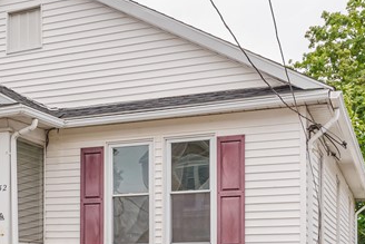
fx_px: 771
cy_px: 302
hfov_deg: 24.7
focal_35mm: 76
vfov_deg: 17.1
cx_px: -42
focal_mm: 23
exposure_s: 1/250
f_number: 8
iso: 320
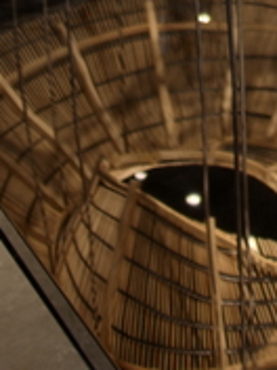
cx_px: 391
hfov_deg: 12.4
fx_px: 1227
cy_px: -408
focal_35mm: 115
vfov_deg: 14.0
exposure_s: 1/30
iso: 100
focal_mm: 21
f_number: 1.4
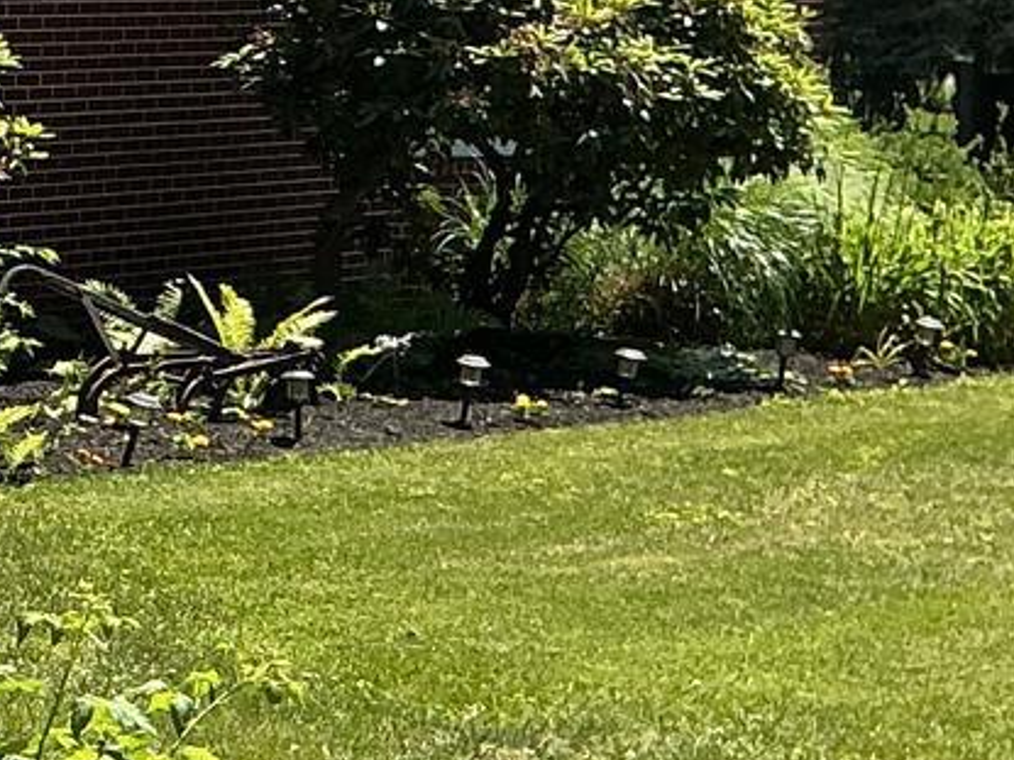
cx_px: -1053
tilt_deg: -6.5
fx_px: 4188
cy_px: 330
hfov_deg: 12.2
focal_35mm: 143
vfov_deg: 10.4
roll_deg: -0.8
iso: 25
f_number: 1.8
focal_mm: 3
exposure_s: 1/1250
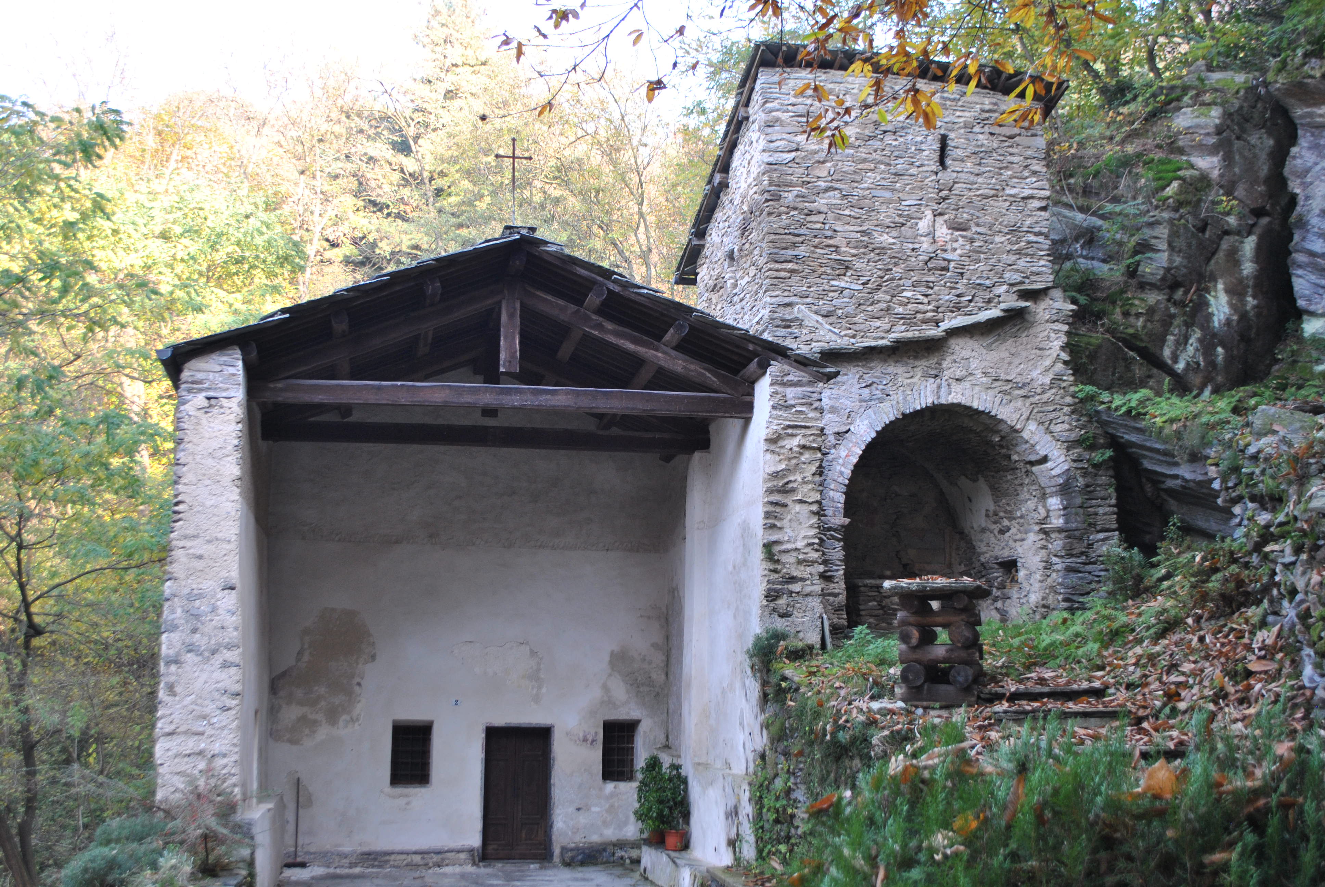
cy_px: 444
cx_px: 662
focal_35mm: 39
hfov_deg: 49.5
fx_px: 1437
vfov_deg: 34.3
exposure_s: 1/60
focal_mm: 26
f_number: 4.2
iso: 200
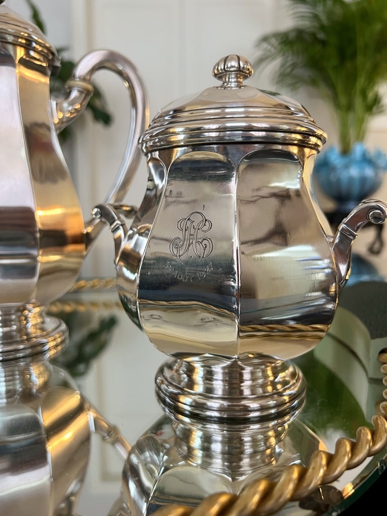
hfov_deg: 53.1
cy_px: 258
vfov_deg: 67.3
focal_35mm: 26
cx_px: 194
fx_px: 388
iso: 200
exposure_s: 1/50
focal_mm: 5.7
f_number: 1.5
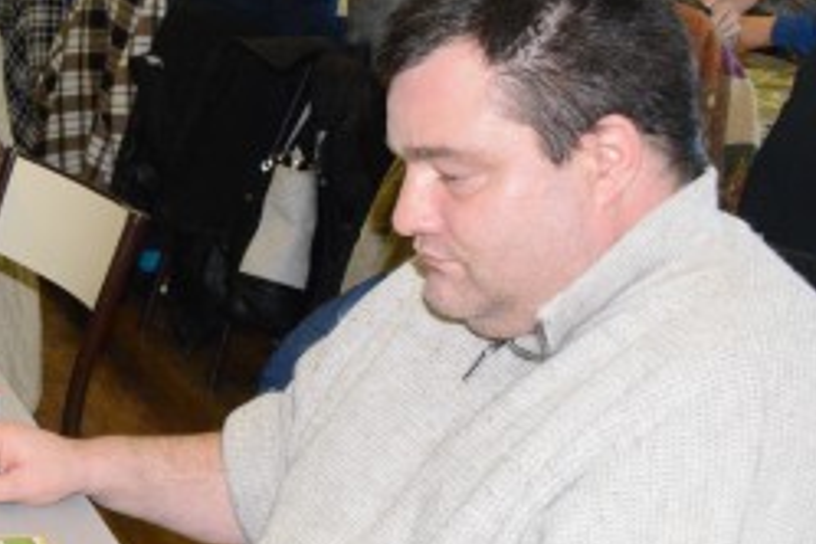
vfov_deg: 15.2
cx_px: -236
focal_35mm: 90
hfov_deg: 20.7
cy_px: 172
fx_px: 2040
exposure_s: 1/200
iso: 6400
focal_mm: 32
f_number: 8
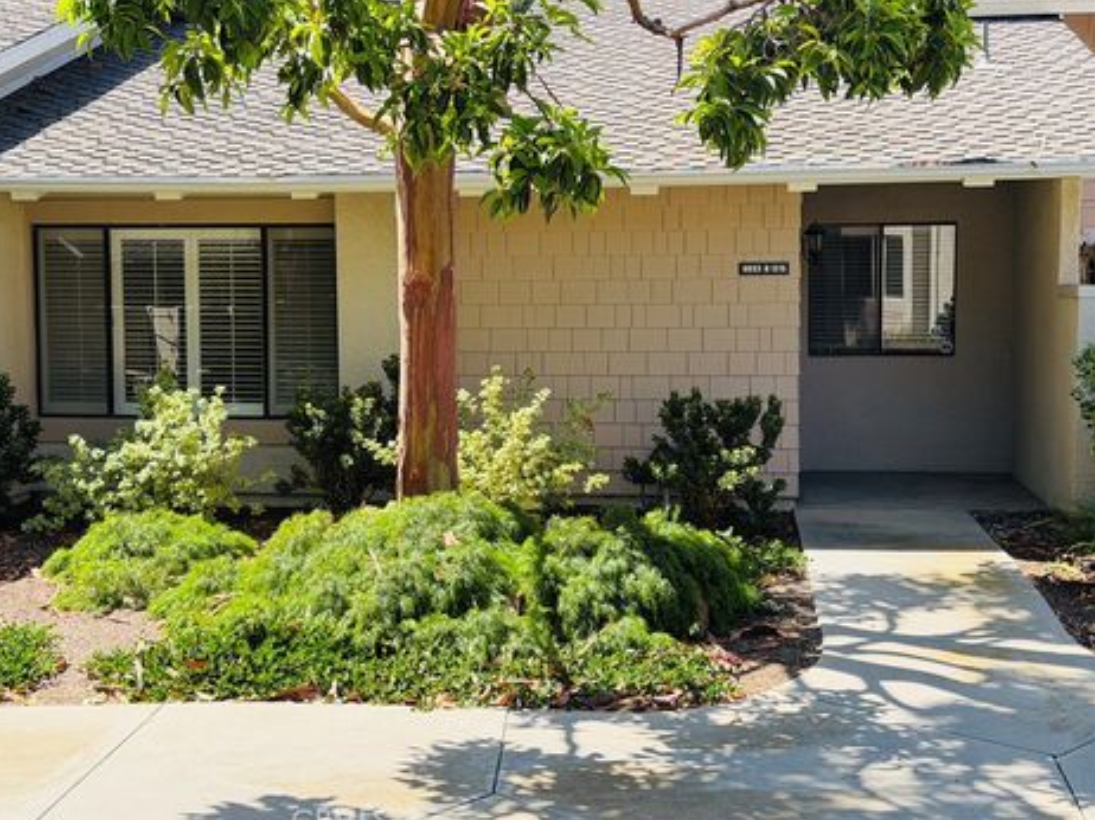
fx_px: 1644
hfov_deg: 36.8
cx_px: 505
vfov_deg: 28.0
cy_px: 392
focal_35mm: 52
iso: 80
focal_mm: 6.76
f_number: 1.78
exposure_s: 1/1754
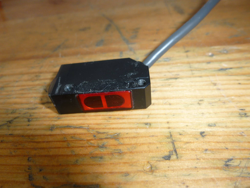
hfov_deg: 69.4
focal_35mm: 25
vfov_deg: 54.9
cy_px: 94
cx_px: 125
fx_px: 181
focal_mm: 4.5
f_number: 3.1
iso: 100
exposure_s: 1/60
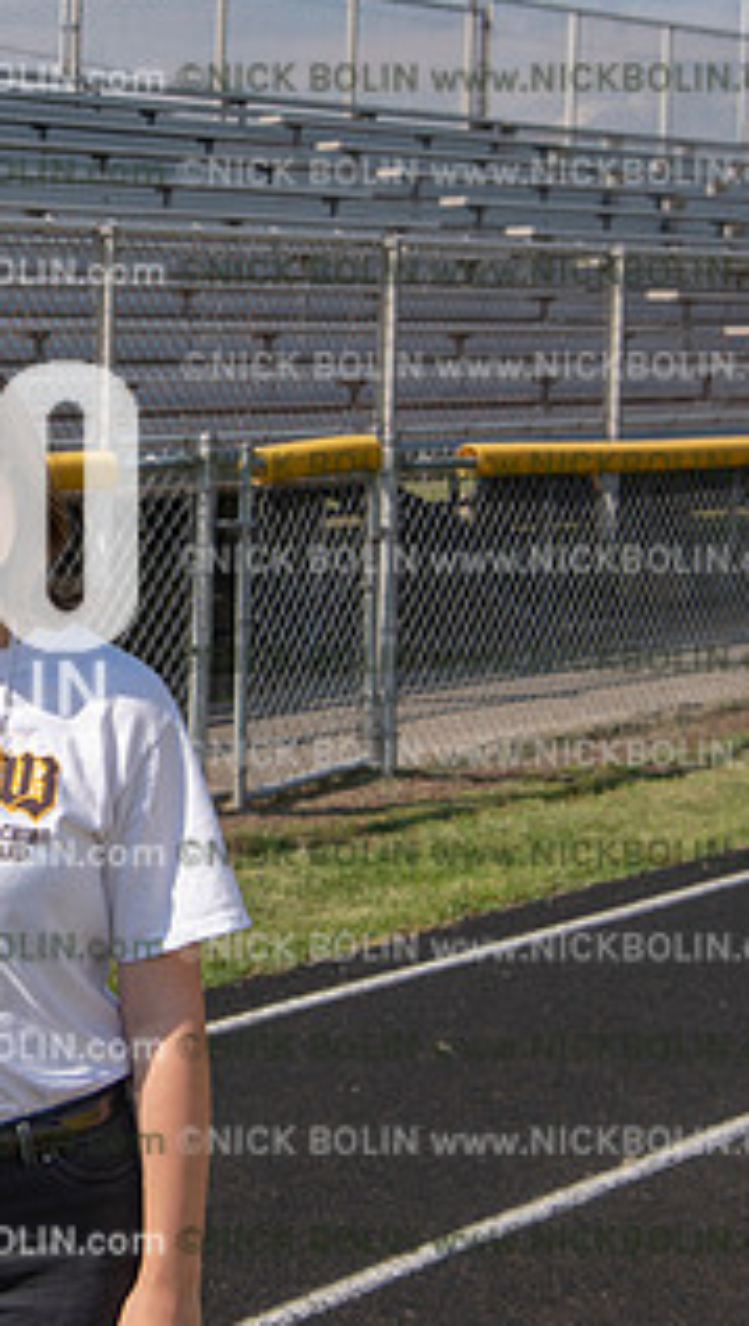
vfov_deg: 31.4
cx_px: -159
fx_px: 2359
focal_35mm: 67
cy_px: 563
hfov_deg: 17.2
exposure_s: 1/2000
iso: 200
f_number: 5.6
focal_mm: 35
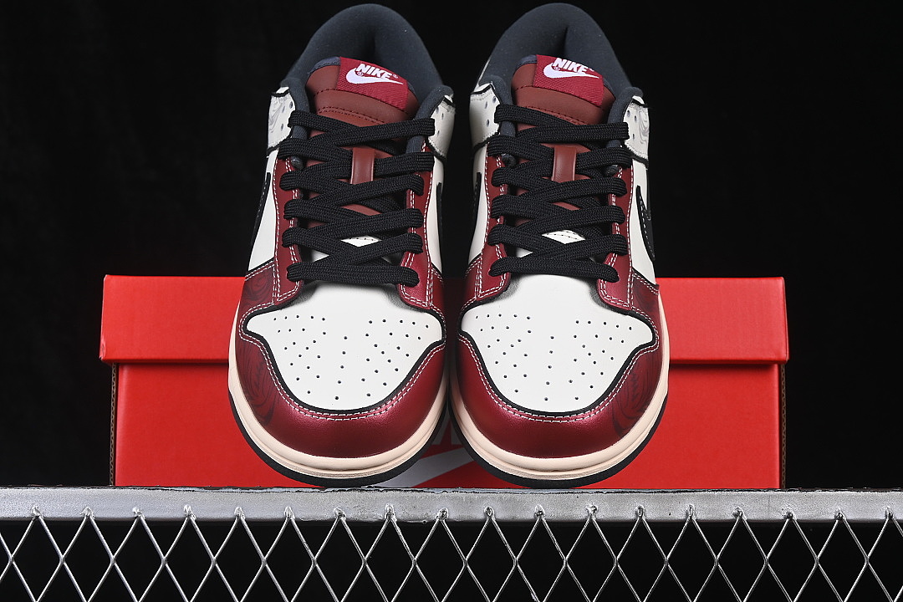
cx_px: 452
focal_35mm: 75
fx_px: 1881
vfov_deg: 18.2
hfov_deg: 27.0
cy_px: 301
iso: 160
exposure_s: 1/80
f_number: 8
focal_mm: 50
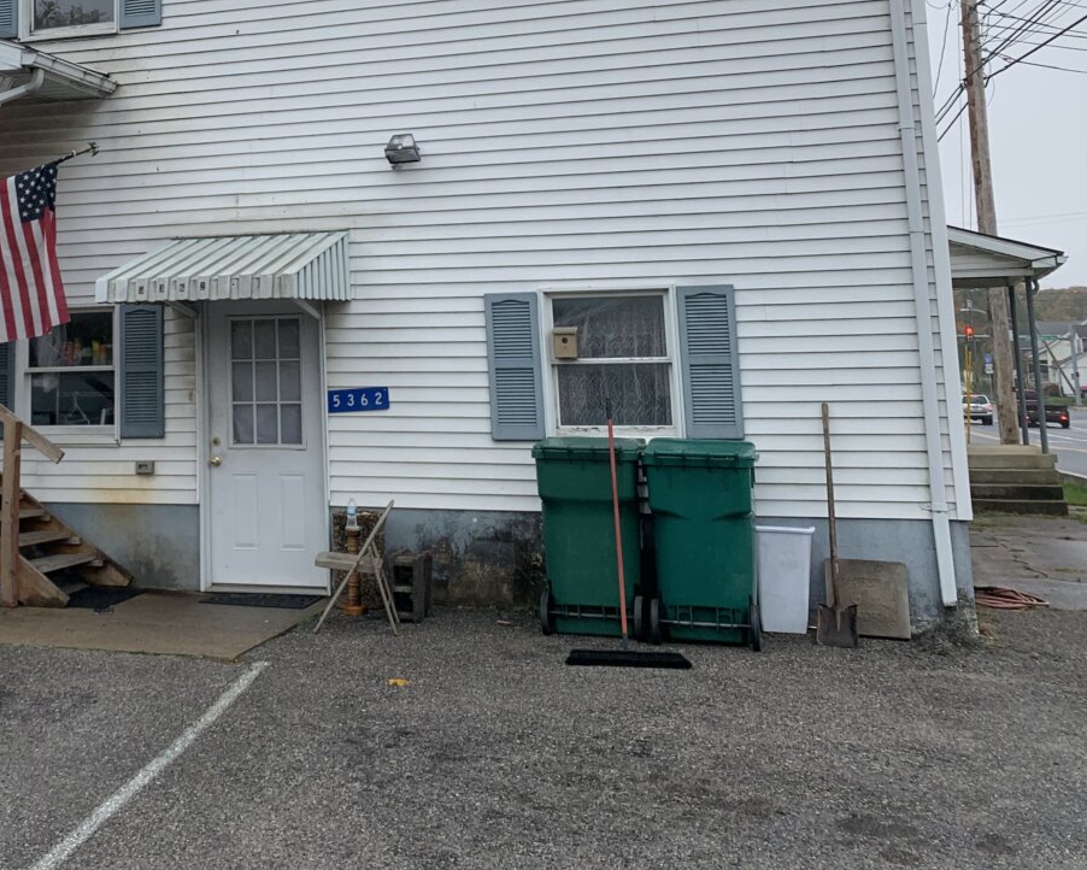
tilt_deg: +9.0
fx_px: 1448
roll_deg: +0.6
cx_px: 262
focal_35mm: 45
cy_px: 148
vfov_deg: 32.3
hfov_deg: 39.9
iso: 25
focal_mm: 4.25
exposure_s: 1/954
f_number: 1.8
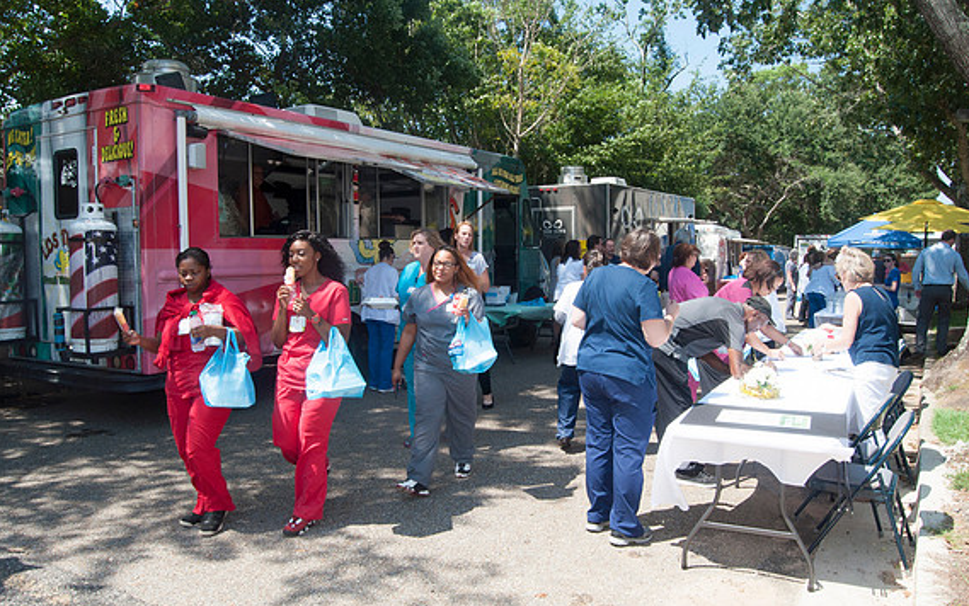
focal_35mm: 28
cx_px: 489
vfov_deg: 44.6
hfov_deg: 66.5
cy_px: 314
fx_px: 740
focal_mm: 18
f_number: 11
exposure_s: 1/200
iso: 200
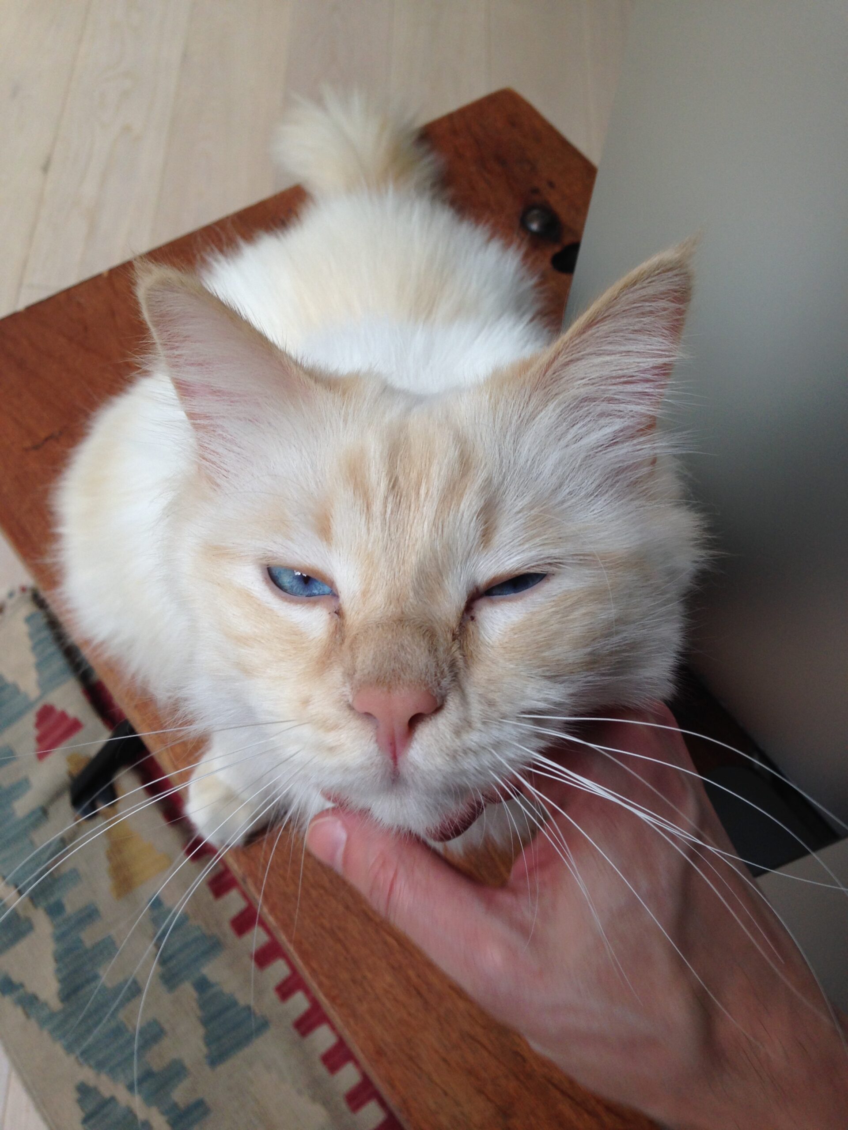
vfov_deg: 55.4
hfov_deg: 42.9
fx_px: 1078
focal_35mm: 33
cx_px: 424
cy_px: 565
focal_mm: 4.12
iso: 50
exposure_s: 1/40
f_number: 2.4
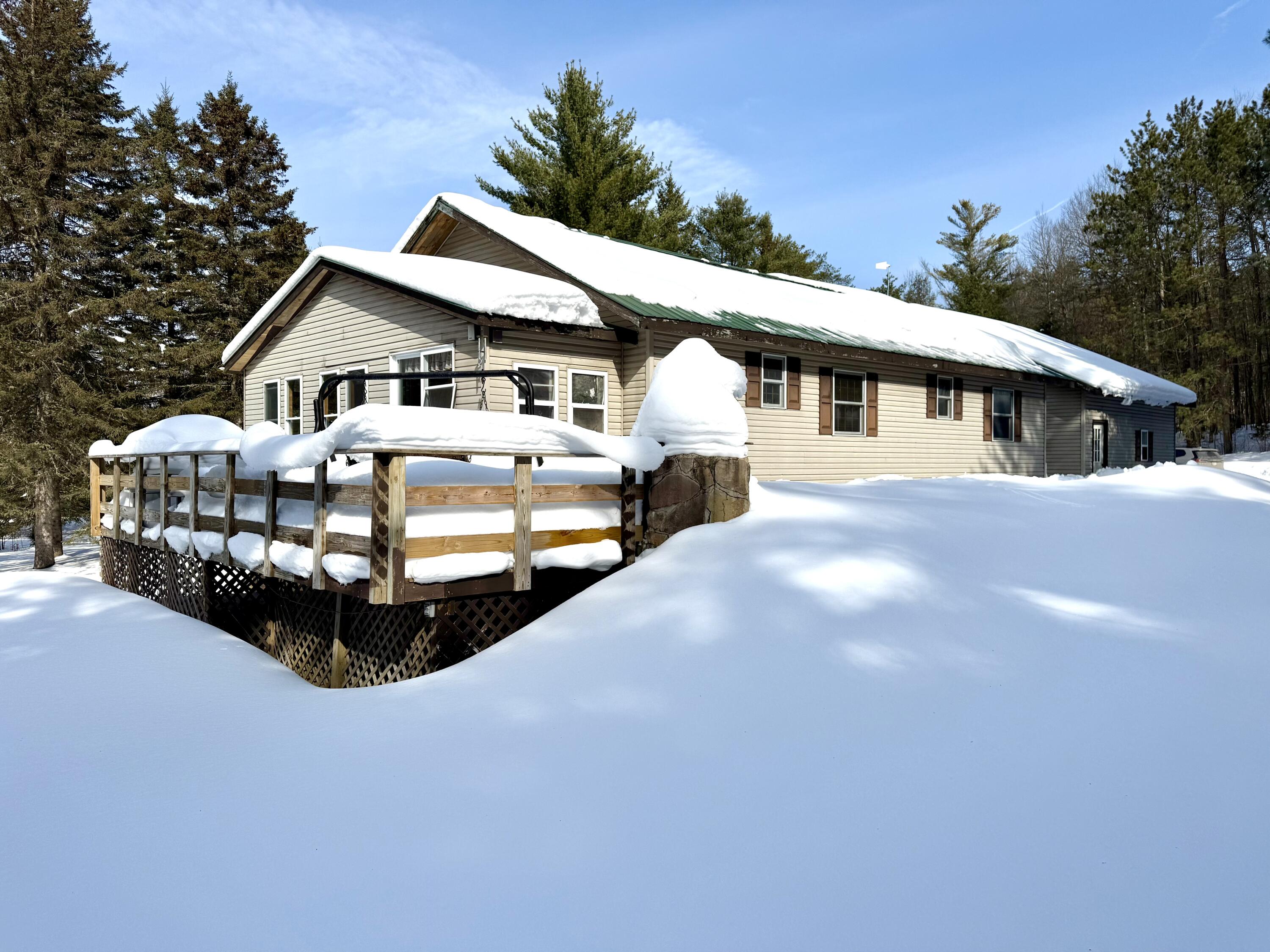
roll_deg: -0.3
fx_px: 881
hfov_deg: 71.6
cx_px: 635
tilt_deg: -0.7
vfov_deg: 56.8
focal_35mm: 24
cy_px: 476
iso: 80
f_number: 1.78
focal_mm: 6.76
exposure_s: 1/9091
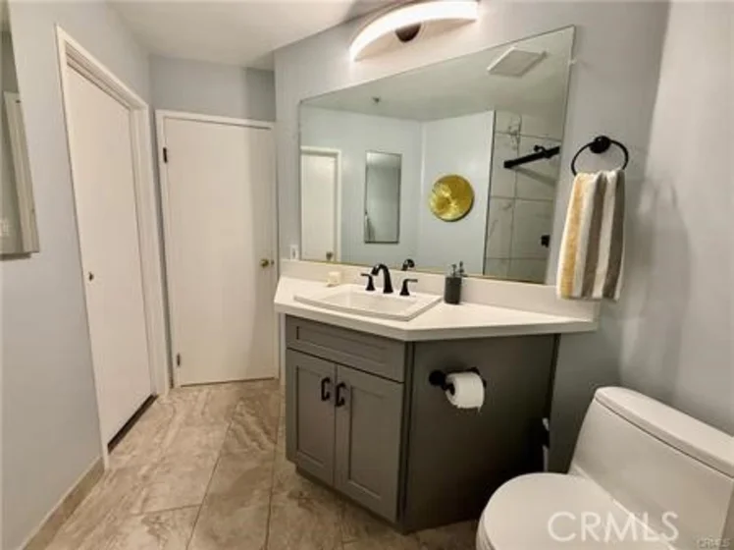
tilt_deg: -8.1
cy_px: 275
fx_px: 297
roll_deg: -2.1
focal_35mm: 14
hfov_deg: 102.1
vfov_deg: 85.6
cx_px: 367
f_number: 2.2
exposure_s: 1/60
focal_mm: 2.22
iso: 200
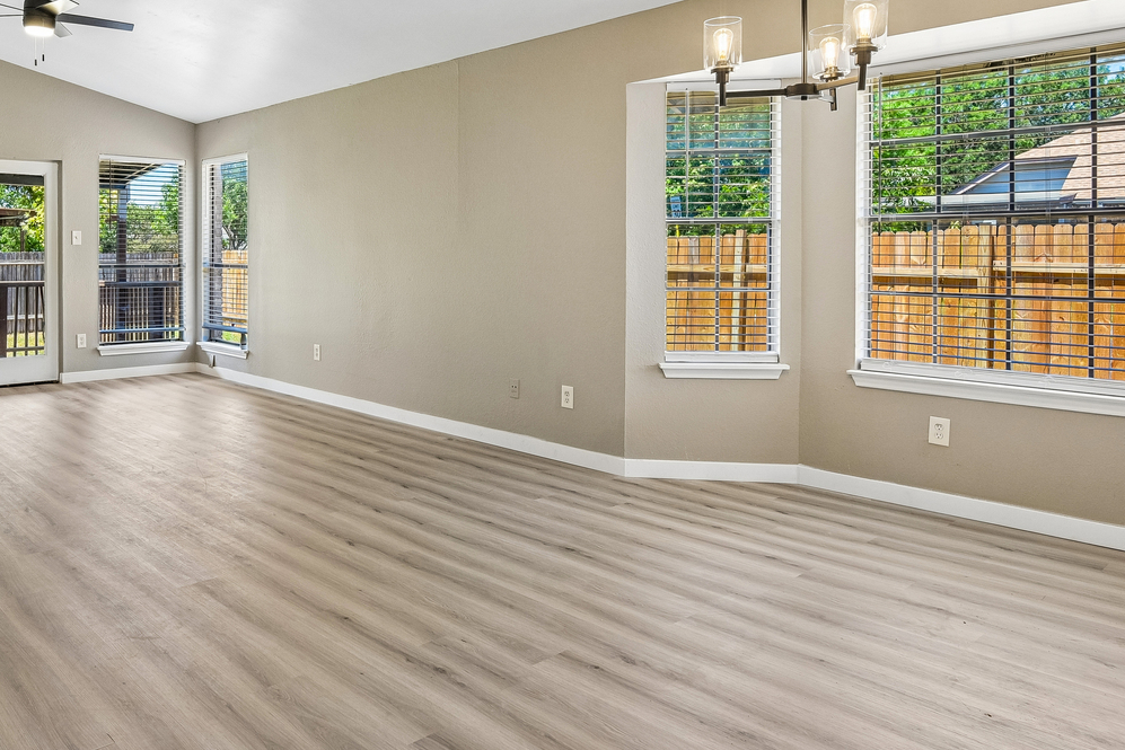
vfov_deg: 48.8
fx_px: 813
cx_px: 346
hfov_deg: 66.9
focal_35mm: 26
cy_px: 256
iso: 400
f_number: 8
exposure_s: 1/40
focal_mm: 16
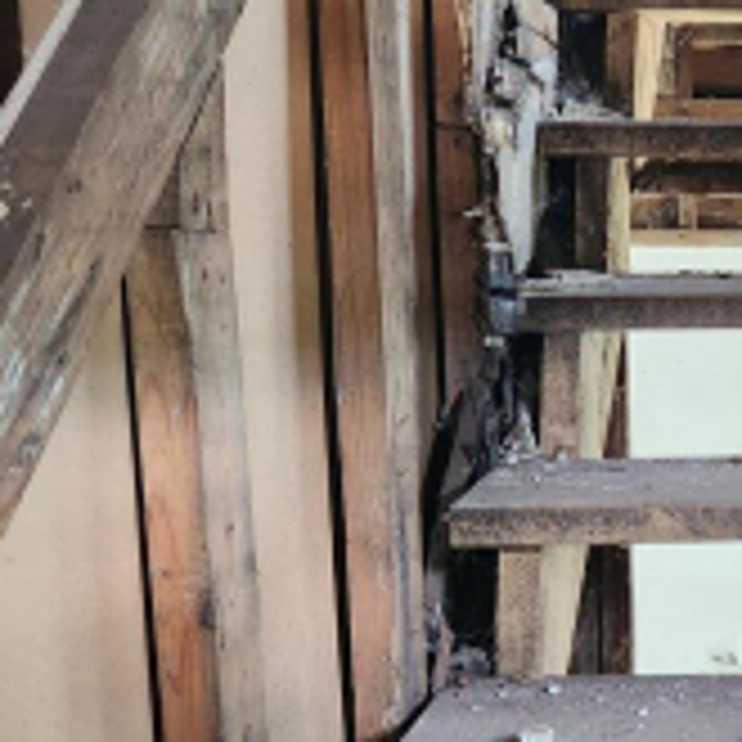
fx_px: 1989
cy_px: 699
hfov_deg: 19.2
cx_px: 1016
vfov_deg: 20.6
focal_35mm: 82
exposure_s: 1/40
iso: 500
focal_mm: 5.4
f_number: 1.8
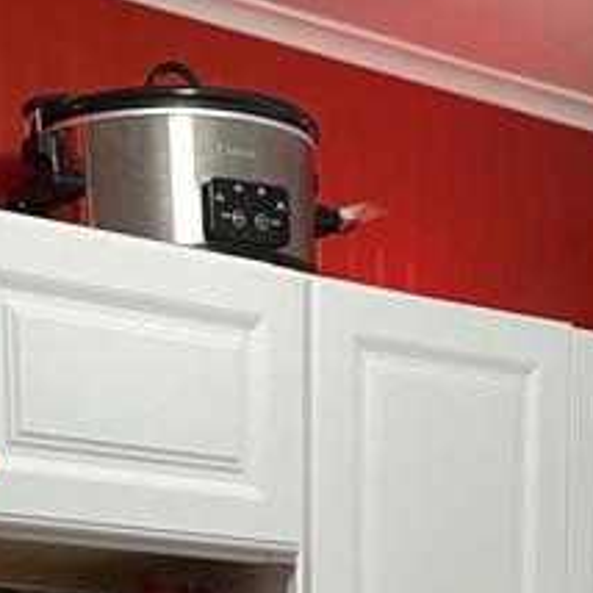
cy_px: 1372
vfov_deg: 12.7
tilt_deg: -10.8
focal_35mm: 110
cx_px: 277
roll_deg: +0.1
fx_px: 2132
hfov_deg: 15.8
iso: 250
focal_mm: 4.25
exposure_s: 1/60
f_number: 1.8
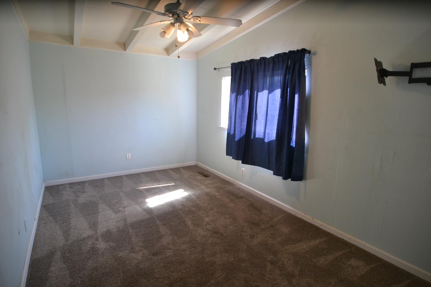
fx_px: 215
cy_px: 144
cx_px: 216
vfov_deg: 67.4
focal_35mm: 18
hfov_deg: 90.0
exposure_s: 1/200
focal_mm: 12
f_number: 4
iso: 500
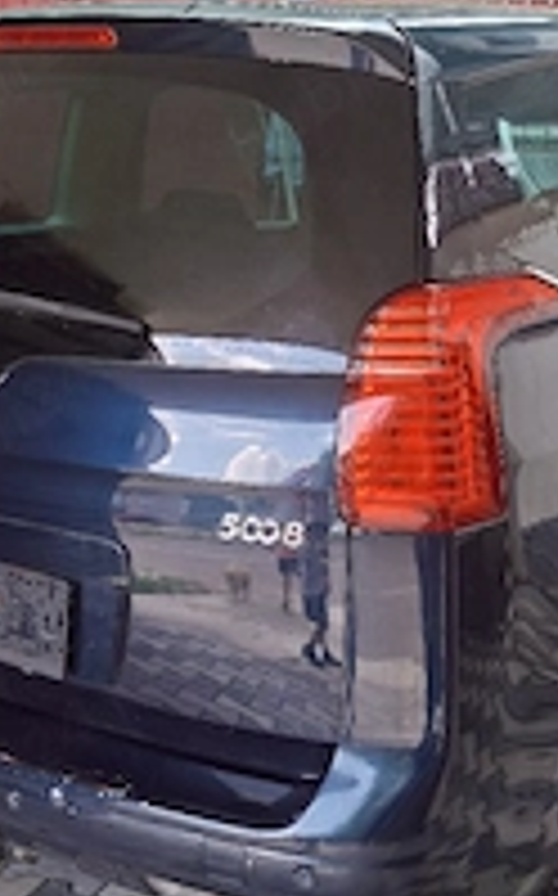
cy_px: 468
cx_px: 464
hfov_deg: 25.7
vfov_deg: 41.1
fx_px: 1195
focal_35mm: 49
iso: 50
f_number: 1.8
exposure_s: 1/100
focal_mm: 5.54
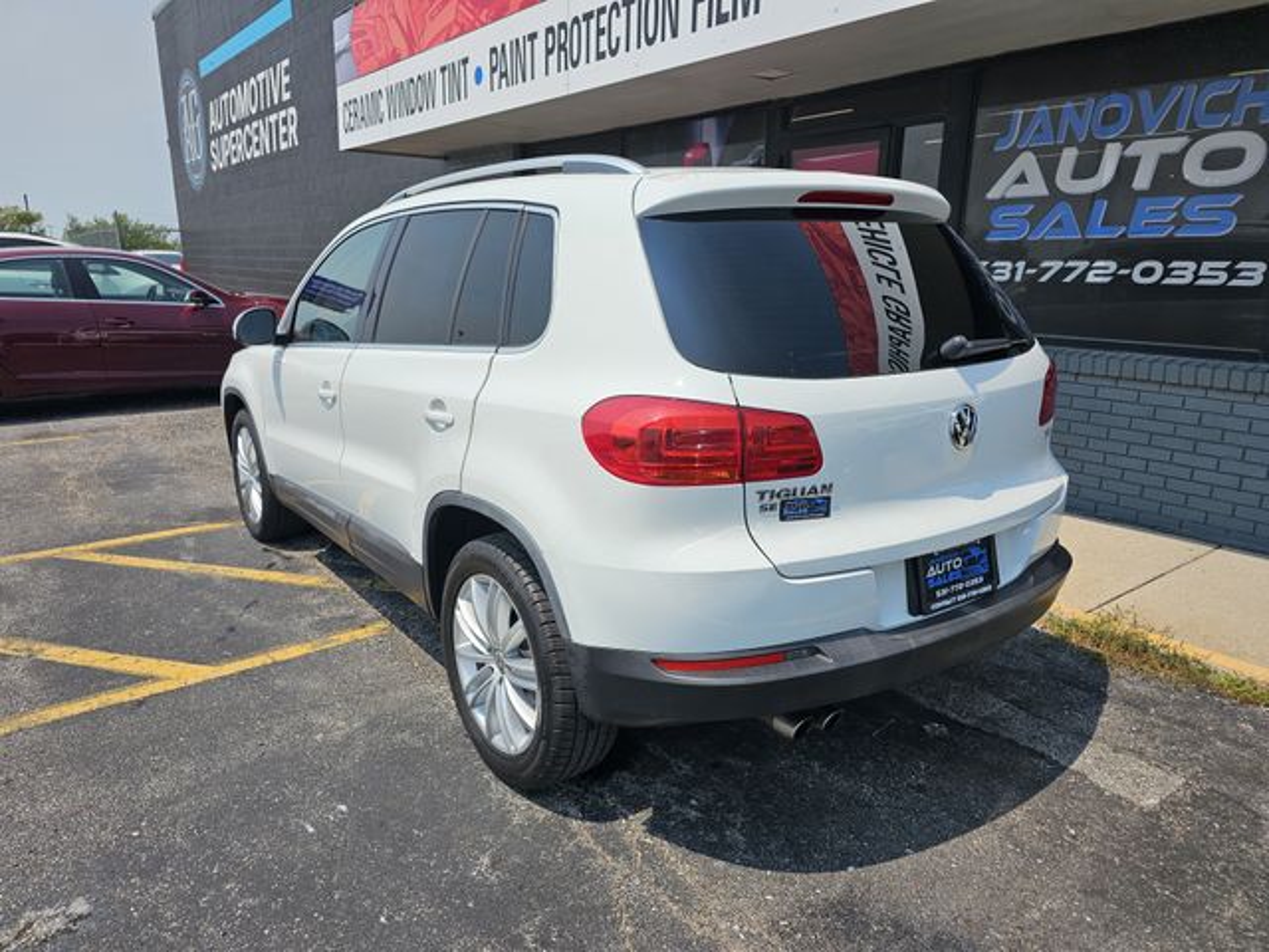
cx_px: 634
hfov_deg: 73.9
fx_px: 843
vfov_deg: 58.9
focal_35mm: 23
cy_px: 476
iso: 10
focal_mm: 6.3
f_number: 1.7
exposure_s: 1/1117
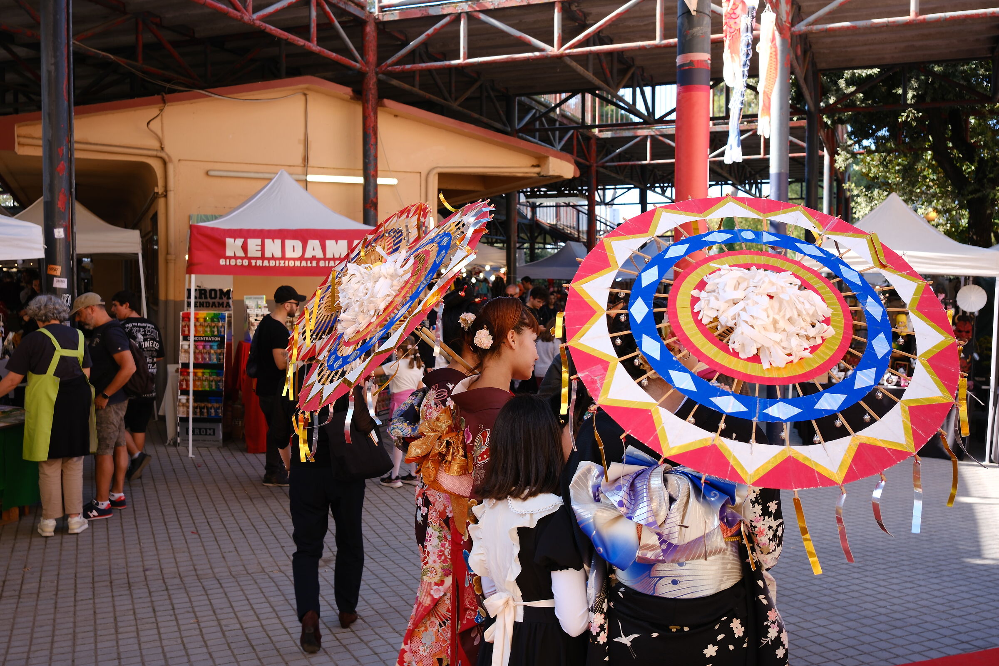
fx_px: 971
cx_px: 500
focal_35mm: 35
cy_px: 333
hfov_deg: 54.4
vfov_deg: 37.9
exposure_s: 1/170
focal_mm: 23
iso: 125
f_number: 4
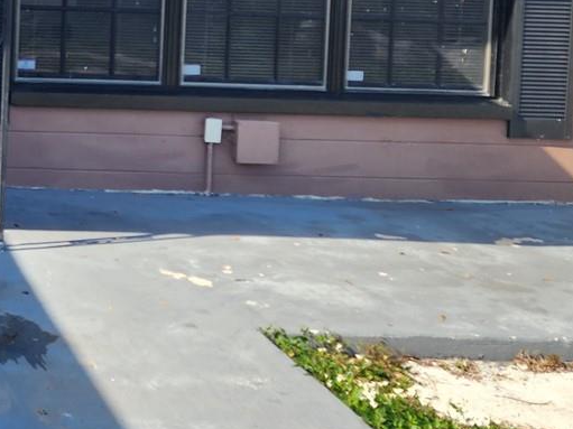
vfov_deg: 19.4
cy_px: -67
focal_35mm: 72
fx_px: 1192
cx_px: -83
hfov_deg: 24.9
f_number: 1.8
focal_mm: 6.4
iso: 12
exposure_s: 1/431
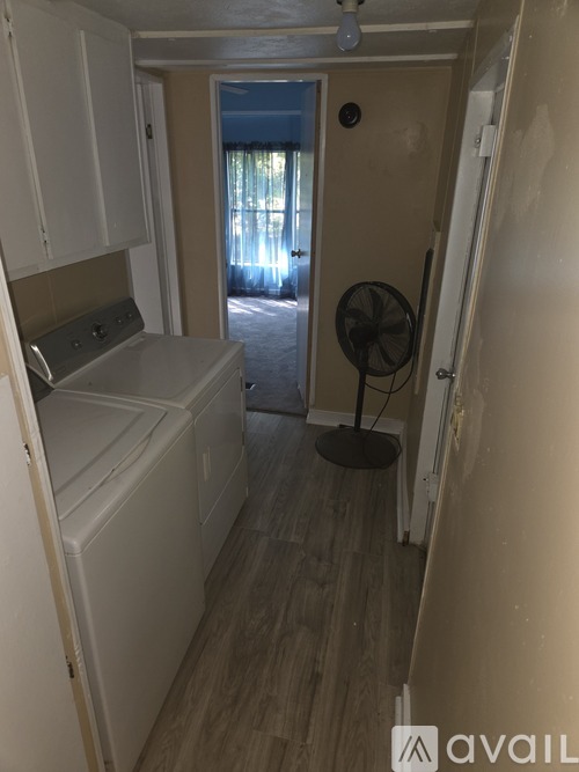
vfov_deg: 73.9
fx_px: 513
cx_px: 290
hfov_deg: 58.9
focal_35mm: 23
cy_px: 386
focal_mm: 5.4
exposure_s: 1/40
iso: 100
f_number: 1.8
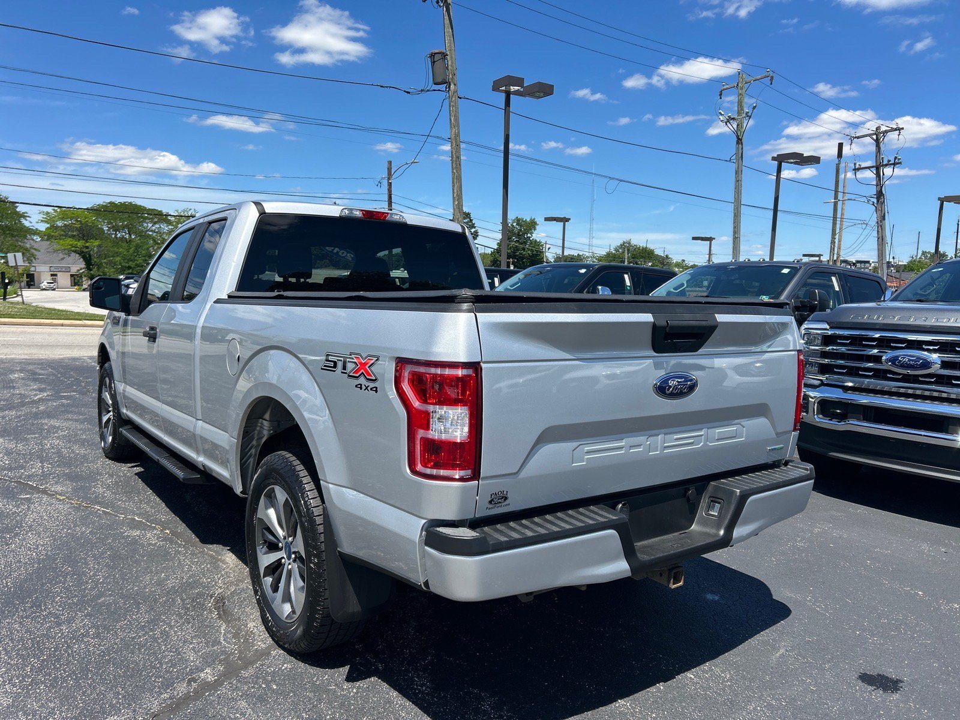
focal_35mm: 26
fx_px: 721
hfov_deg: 67.3
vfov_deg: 53.1
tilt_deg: -5.8
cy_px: 360
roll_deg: -1.1
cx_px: 480
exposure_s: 1/3356
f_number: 1.5
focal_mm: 5.7
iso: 50
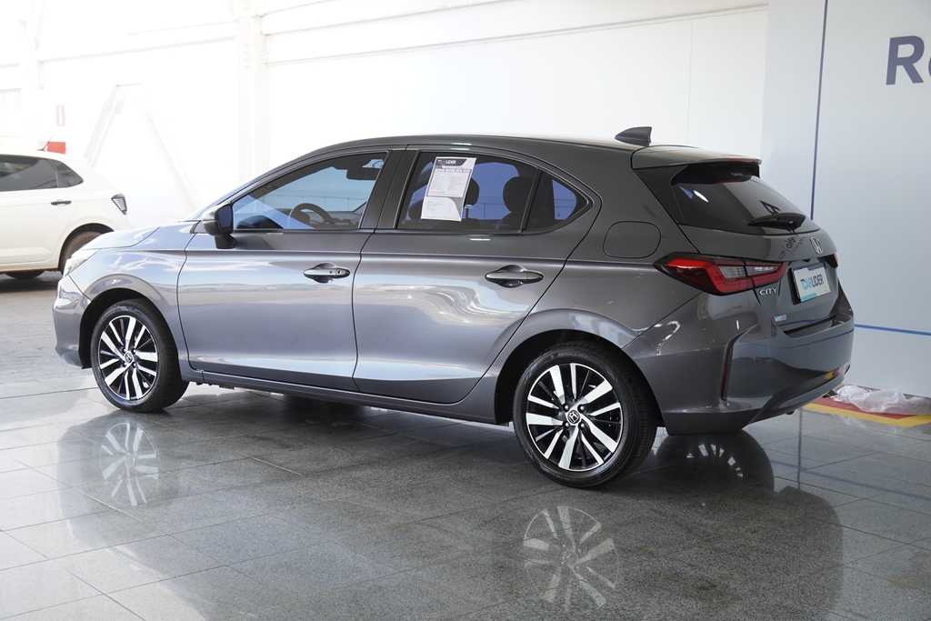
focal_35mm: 45
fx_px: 1164
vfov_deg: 29.9
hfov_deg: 43.6
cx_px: 466
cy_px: 310
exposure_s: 1/60
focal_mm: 30
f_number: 4
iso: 100
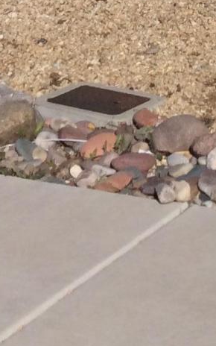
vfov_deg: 13.1
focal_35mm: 146
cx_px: 300
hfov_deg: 8.8
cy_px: -254
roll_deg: +1.0
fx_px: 1375
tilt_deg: -2.8
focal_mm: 3.3
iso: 32
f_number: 2.4
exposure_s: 1/3367
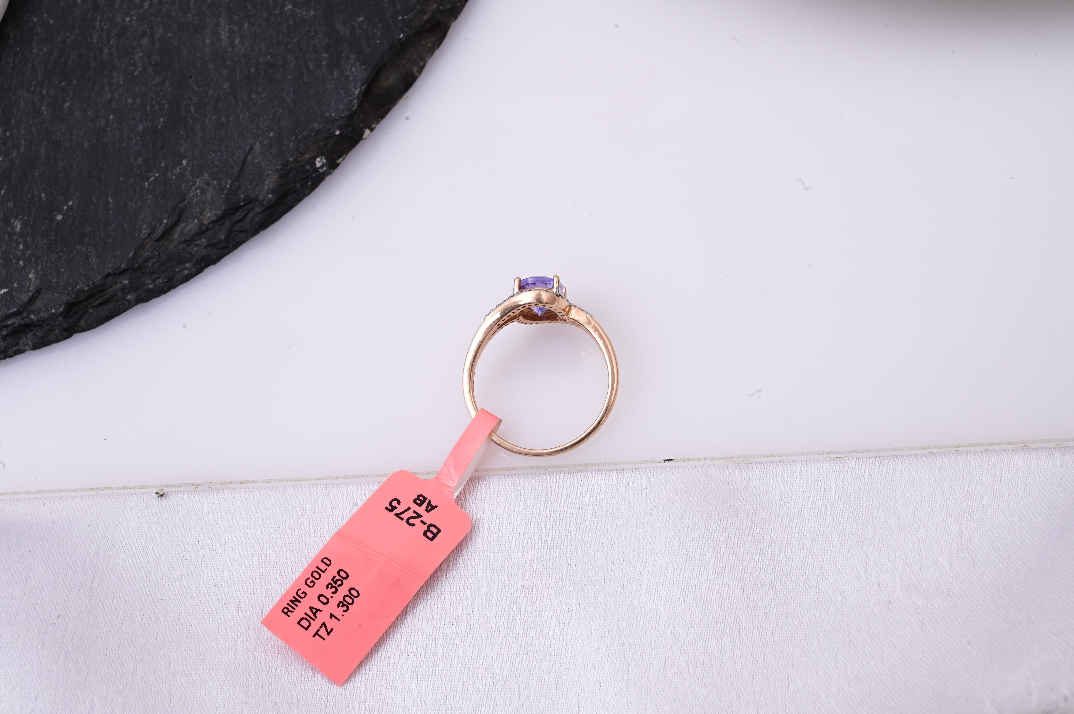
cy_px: 357
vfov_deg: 19.4
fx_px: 2087
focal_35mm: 70
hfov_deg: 28.9
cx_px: 537
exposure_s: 1/80
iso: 640
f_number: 20
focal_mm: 70
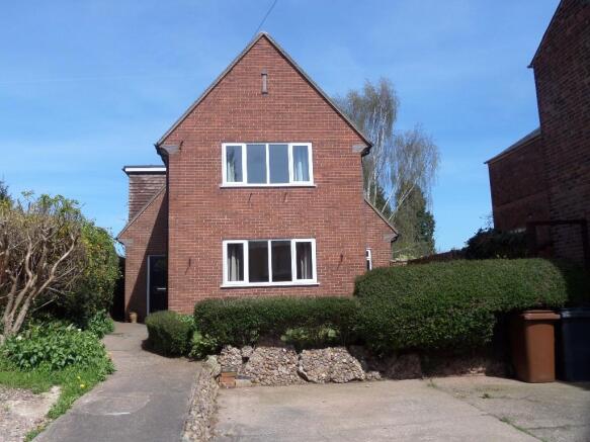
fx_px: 545
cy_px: 221
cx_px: 295
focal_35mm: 32
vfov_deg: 44.1
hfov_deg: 56.8
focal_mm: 5.3
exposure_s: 1/500
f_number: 3.9
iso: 80
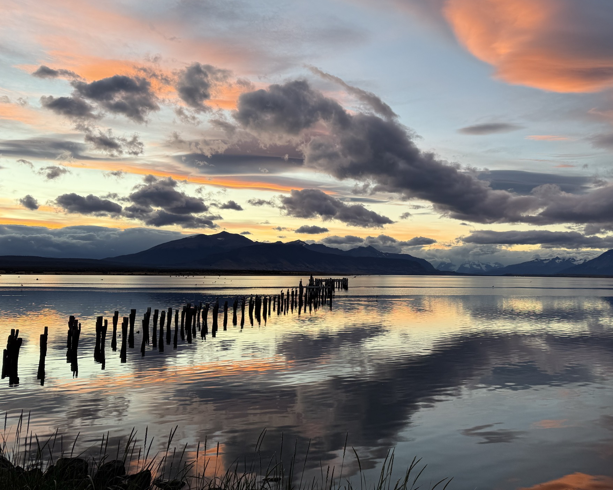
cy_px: 209
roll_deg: -0.2
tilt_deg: +5.7
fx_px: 581
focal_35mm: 32
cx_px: 408
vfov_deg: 45.7
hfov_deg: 54.6
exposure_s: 1/131
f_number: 1.78
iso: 64
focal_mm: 6.76
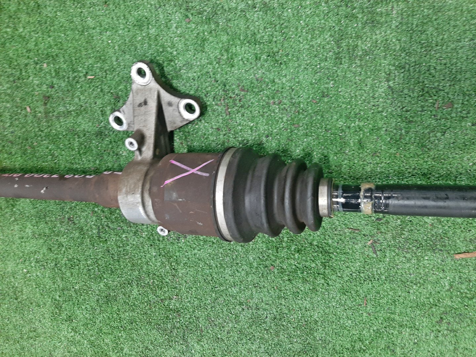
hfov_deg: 67.3
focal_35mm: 26
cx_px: 238
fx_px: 358
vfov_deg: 53.1
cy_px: 178
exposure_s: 1/25
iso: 194
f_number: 1.7
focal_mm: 3.93
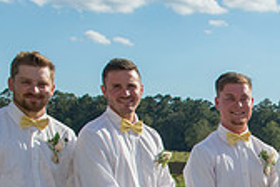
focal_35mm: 100
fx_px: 778
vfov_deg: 13.2
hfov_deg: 19.0
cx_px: 357
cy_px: 245
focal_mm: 29
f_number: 6.3
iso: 200
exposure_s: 1/1000
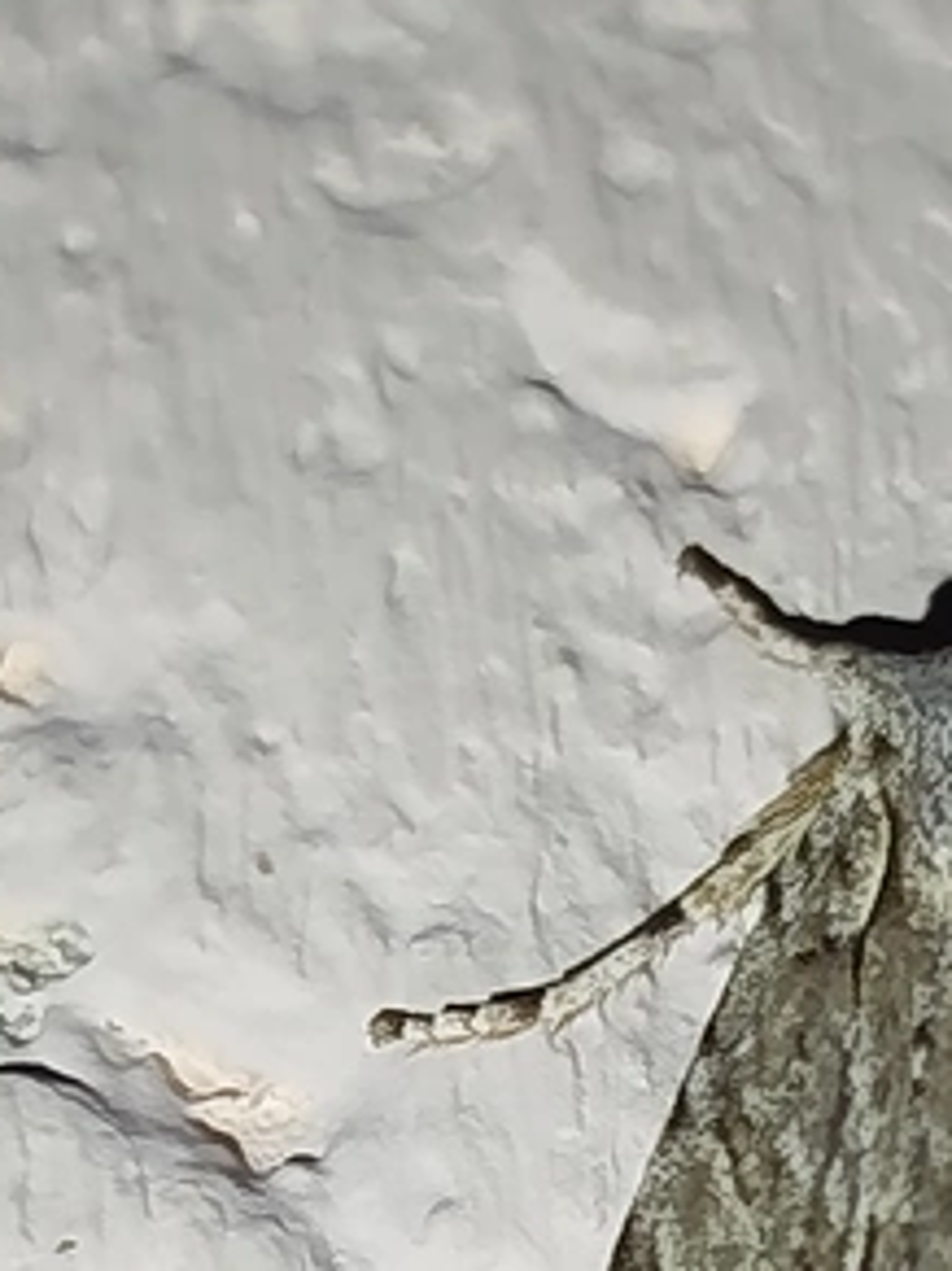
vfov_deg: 10.6
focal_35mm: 185
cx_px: 1022
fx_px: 6789
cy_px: 1341
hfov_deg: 8.0
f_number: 1.7
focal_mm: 5.31
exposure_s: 1/50
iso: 80
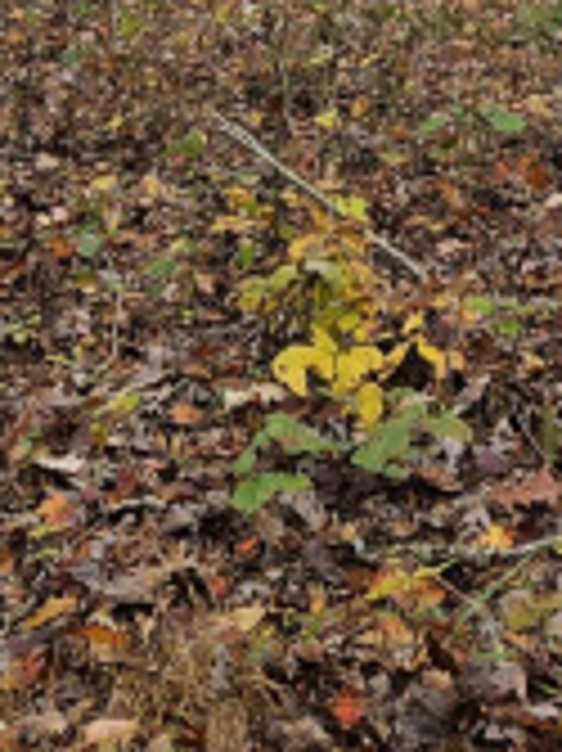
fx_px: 1994
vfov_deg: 19.4
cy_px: -272
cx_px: 450
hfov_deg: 15.9
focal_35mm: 92
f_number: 1.8
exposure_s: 1/259
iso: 25
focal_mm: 5.4
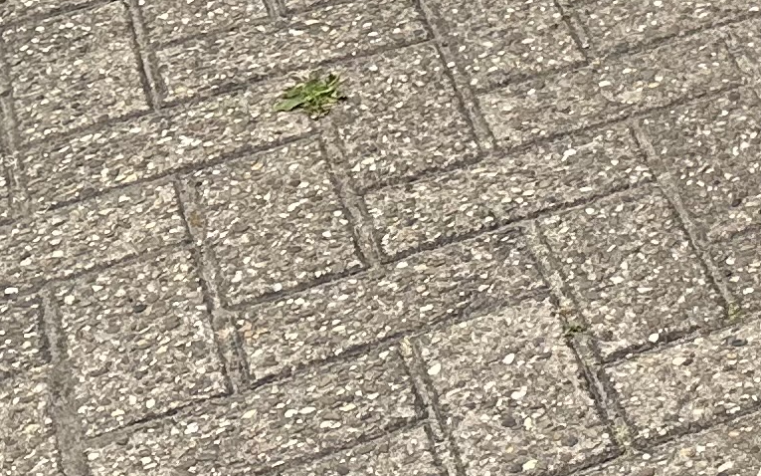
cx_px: 1747
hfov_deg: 12.6
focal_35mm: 134
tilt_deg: -13.5
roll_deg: -1.4
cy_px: -841
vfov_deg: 8.5
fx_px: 2779
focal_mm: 6.86
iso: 80
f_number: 1.78
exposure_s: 1/785
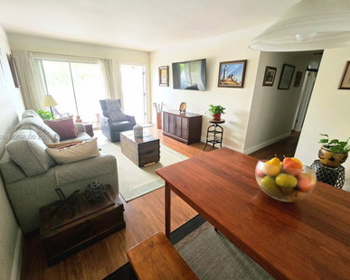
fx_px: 145
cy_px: 137
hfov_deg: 100.6
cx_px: 168
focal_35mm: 14
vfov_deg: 88.0
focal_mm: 2.2
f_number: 2.2
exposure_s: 1/60.2
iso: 800
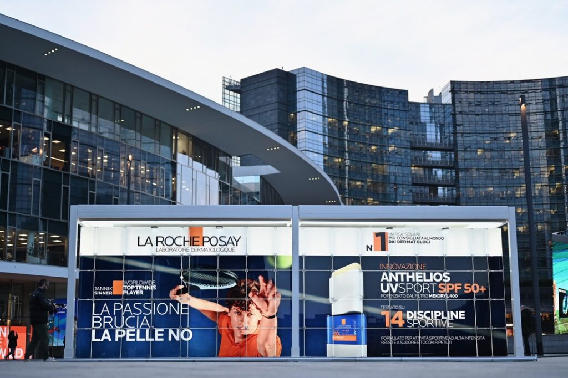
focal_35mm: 50
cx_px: 284
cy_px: 189
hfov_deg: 39.6
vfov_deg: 27.0
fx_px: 789
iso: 500
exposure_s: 1/1250
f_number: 1.8
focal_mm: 50
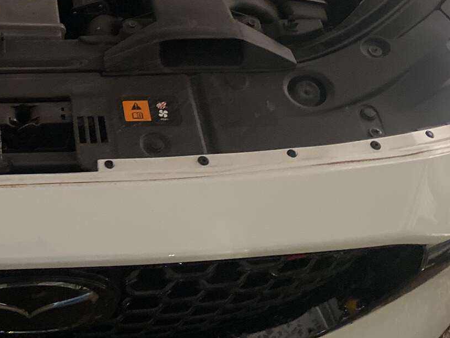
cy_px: 27
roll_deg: -1.6
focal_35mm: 63
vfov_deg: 22.7
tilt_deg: -44.6
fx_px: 820
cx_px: 26
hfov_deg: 29.2
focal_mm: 4.25
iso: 1000
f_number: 1.8
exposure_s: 1/23
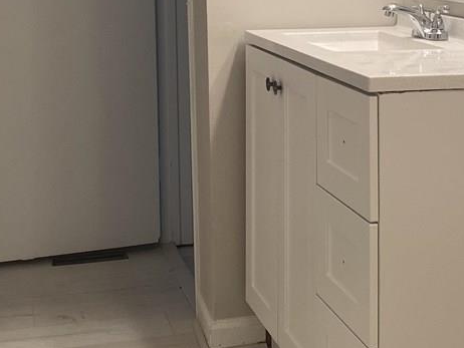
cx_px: 265
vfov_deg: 19.7
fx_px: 966
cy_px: -26
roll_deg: +0.9
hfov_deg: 27.0
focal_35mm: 72
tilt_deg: -3.2
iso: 100
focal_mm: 4.25
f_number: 1.8
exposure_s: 1/120
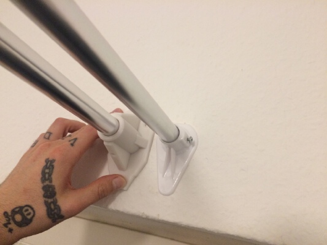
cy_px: 122
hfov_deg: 61.6
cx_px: 164
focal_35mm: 29
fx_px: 274
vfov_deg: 48.2
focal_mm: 4.15
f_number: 2.2
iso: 250
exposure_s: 1/33
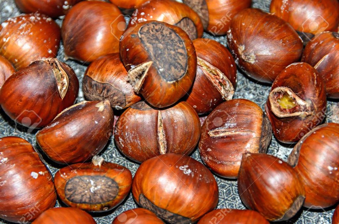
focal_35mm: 202
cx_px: 170
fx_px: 1903
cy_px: 112
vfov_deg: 6.8
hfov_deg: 10.2
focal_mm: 135
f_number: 8
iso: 250
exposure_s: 1/60
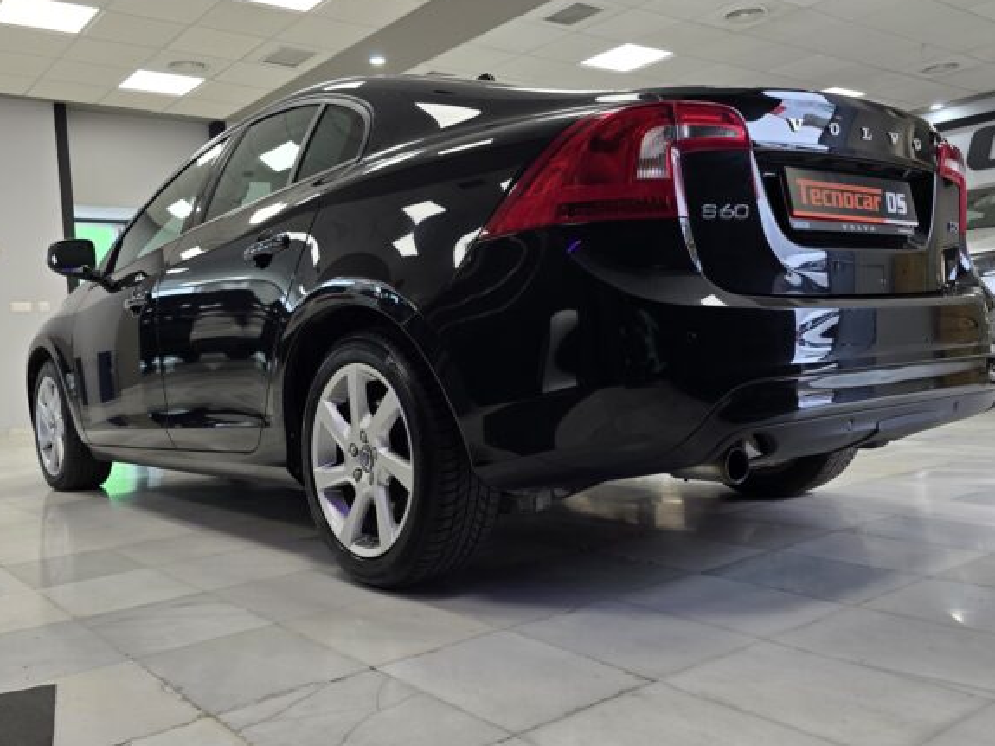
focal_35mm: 32
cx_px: 479
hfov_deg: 56.8
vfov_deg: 44.1
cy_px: 383
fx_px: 920
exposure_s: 1/100
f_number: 1.7
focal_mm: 6.3
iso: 50
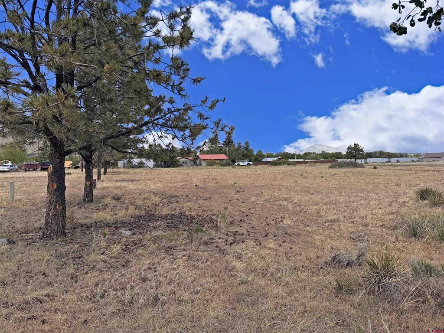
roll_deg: +2.3
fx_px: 308
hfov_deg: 71.6
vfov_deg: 56.8
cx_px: 222
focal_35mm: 24
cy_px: 166
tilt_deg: -1.5
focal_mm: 6.76
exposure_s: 1/4673
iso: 80
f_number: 1.78
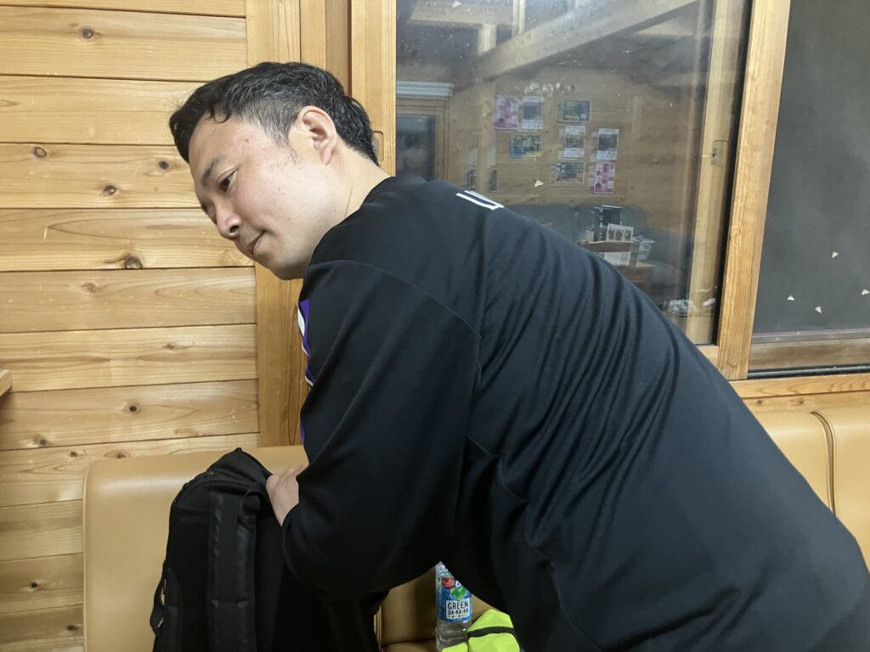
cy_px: 326
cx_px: 435
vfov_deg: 49.7
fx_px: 704
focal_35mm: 28
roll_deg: -2.0
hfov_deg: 63.4
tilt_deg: -15.7
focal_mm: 3.99
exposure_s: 1/60
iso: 160
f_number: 1.8
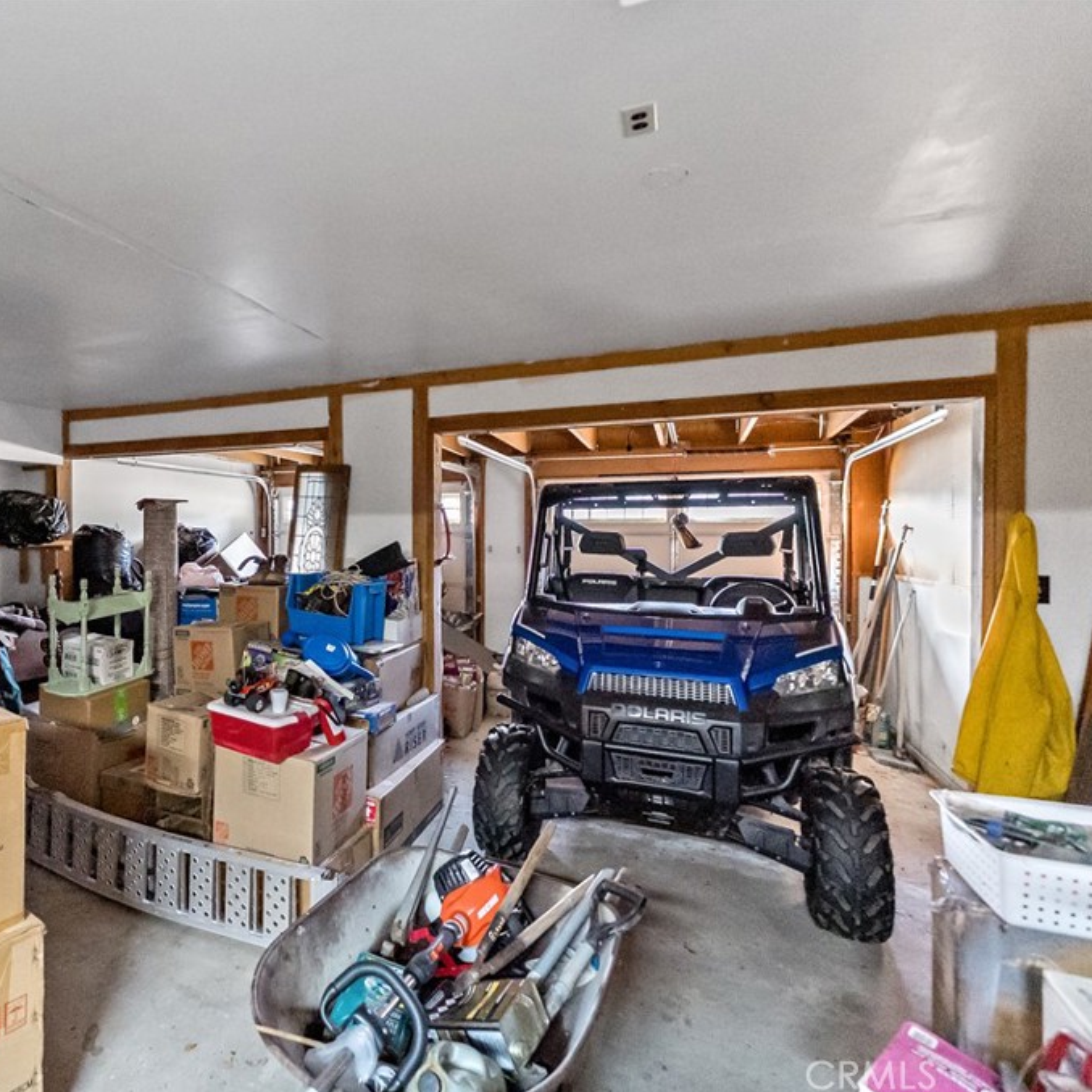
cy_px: 548
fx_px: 670
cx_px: 344
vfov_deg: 78.4
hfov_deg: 75.3
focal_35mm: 19
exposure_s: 1/160
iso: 12800
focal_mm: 14.6
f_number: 2.8
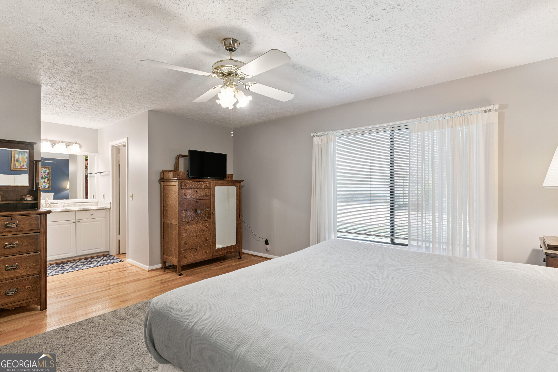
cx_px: 279
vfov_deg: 70.5
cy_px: 186
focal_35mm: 17
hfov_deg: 93.3
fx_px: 264
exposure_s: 1/2
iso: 250
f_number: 8
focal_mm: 17
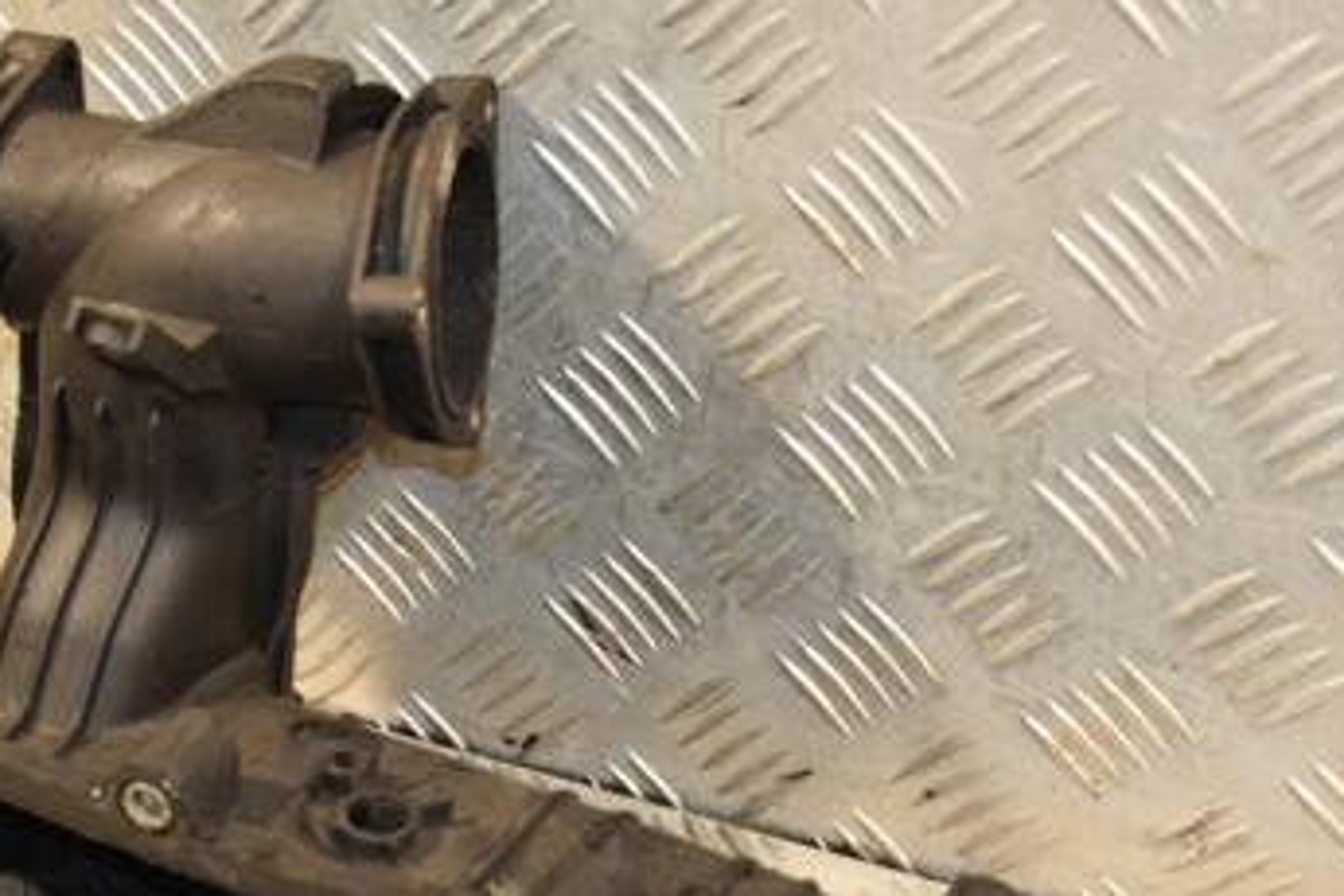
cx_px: 288
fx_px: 3696
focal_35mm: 99
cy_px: 651
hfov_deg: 20.4
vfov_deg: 13.8
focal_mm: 38
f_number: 5
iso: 800
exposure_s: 1/125
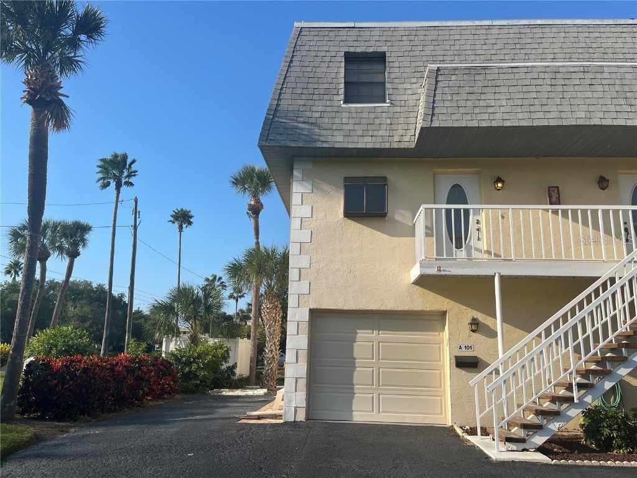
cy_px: 239
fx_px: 478
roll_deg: -0.9
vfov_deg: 53.1
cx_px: 318
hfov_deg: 67.3
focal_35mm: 26
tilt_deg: +13.1
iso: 50
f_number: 1.6
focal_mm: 5.1
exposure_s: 1/3623
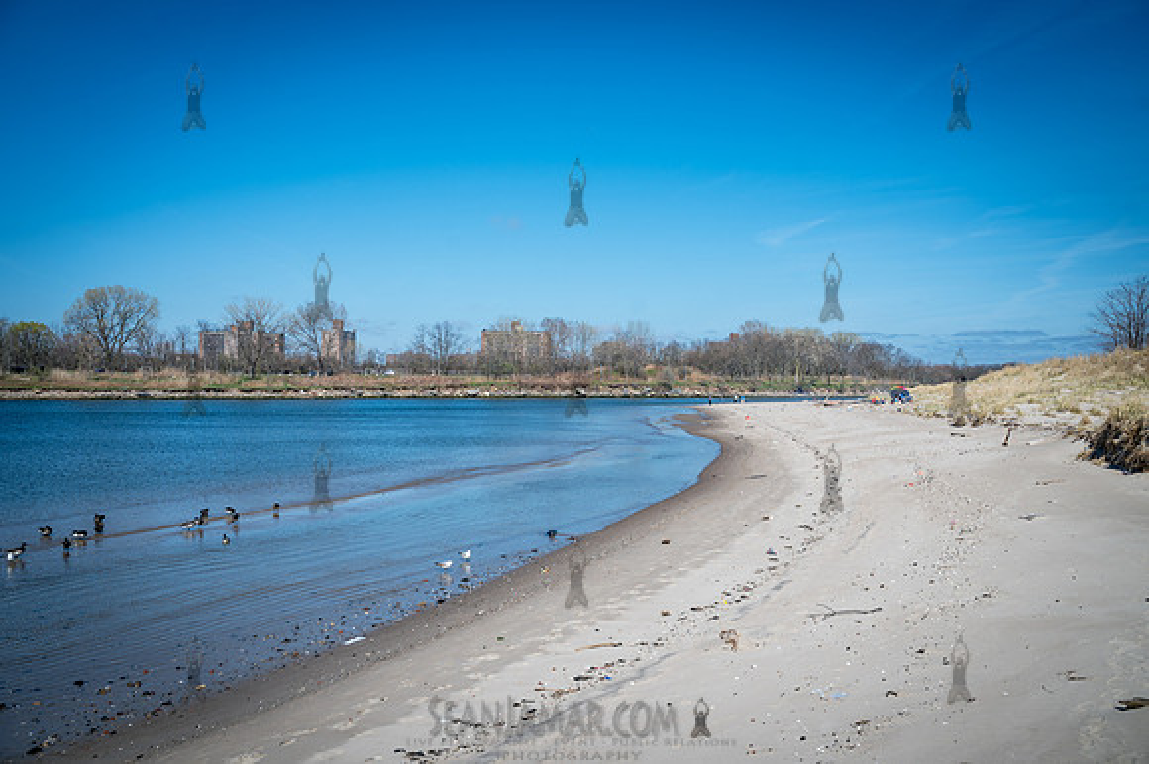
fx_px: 1123
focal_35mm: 35
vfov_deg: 37.6
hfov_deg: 54.2
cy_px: 382
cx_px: 574
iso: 64
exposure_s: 1/640
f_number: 5.6
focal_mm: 35
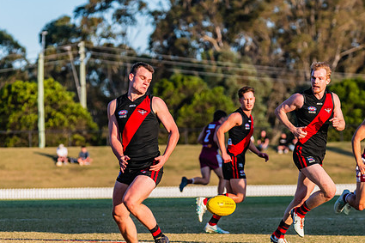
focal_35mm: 336
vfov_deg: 4.1
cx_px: 140
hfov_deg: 6.1
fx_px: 3405
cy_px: 158
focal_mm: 240
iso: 800
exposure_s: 1/1600
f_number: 6.3
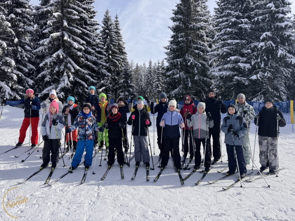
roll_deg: +0.2
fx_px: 205
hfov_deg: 71.6
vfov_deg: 56.8
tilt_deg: -6.0
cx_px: 148
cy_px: 110
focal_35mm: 24
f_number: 1.78
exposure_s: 1/3413
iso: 80
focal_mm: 6.76
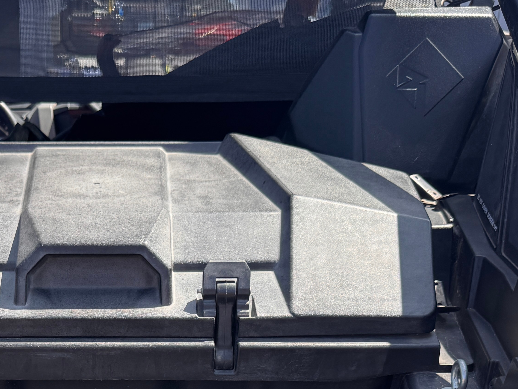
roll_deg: -0.6
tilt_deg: -28.4
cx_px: 81
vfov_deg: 22.5
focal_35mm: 61
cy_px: 440
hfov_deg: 30.7
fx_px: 913
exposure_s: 1/1076
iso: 80
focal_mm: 6.76
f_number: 1.78
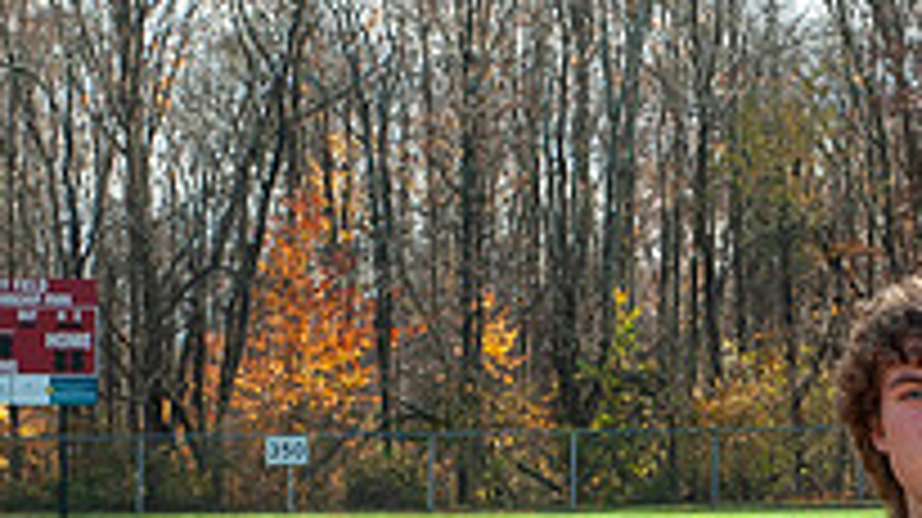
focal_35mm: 178
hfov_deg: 12.0
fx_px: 4349
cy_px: 391
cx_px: 925
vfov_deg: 6.8
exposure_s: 1/200
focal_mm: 42
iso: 400
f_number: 14
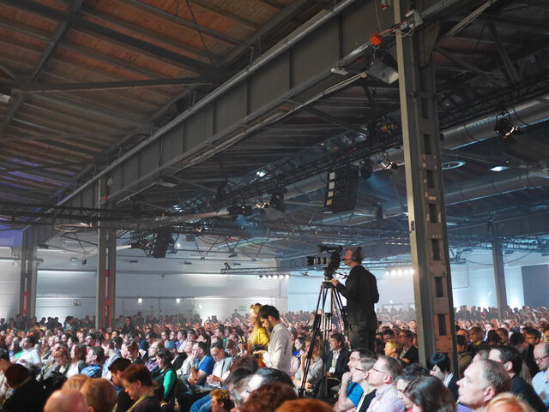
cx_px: 274
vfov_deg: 36.0
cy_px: 206
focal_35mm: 40
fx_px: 635
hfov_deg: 46.8
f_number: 1.7
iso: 1600
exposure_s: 1/60
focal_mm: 20
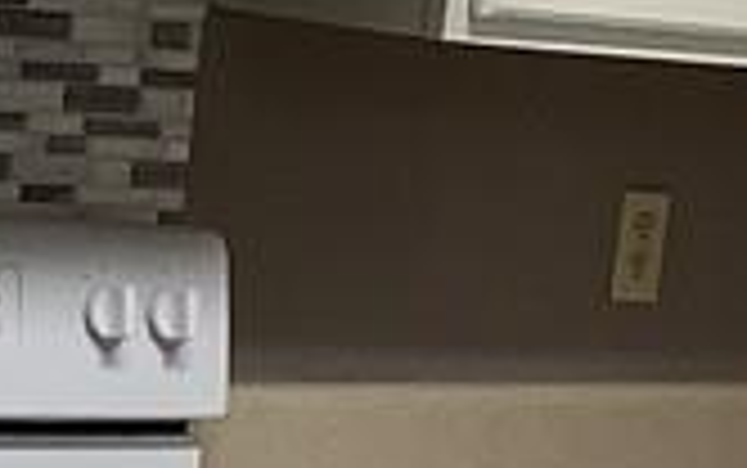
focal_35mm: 203
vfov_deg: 6.5
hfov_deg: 10.2
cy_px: 346
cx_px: -58
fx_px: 4136
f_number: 2.4
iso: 100
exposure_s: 1/60
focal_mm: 3.3
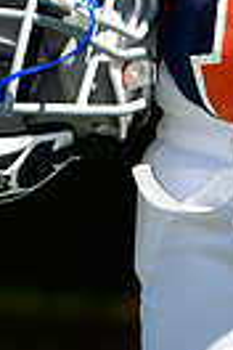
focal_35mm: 763
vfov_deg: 2.7
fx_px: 7407
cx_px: 295
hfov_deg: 1.8
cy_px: -239
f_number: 5
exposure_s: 1/2500
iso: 400
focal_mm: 116
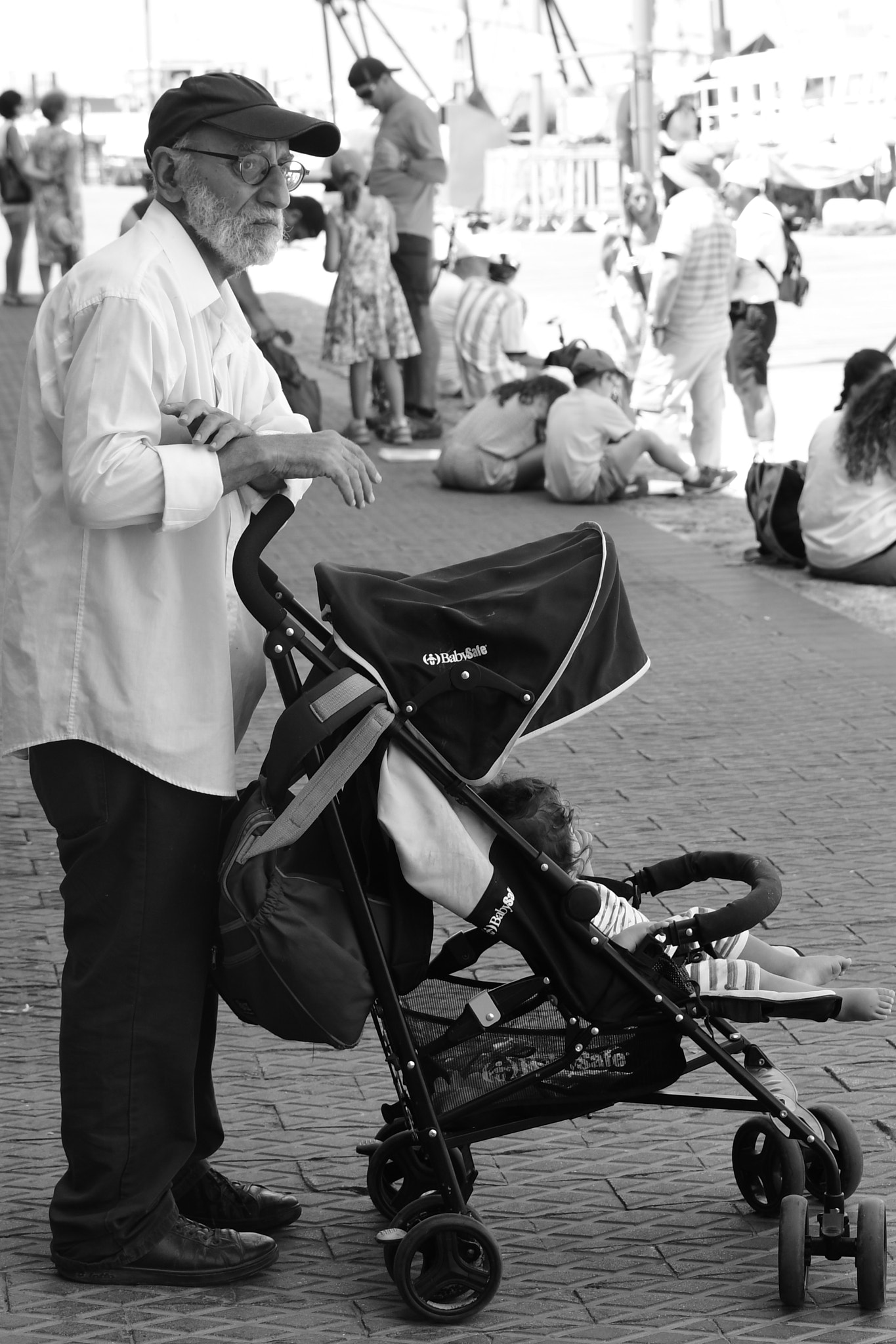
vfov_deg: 33.4
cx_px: 448
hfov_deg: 22.6
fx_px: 2240
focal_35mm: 60
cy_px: 672
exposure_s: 1/320
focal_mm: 40
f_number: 5
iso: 200
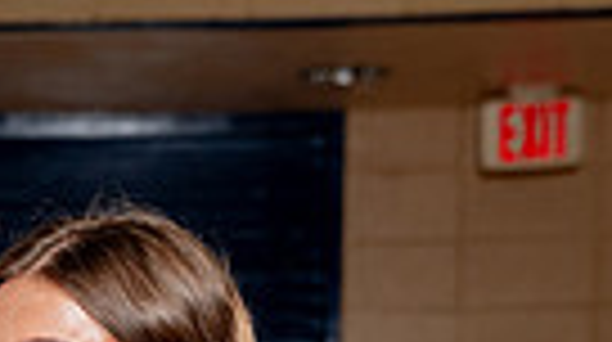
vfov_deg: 4.8
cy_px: 972
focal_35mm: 243
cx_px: 14
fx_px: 3937
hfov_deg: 8.8
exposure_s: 1/250
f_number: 5.6
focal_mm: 70
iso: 200
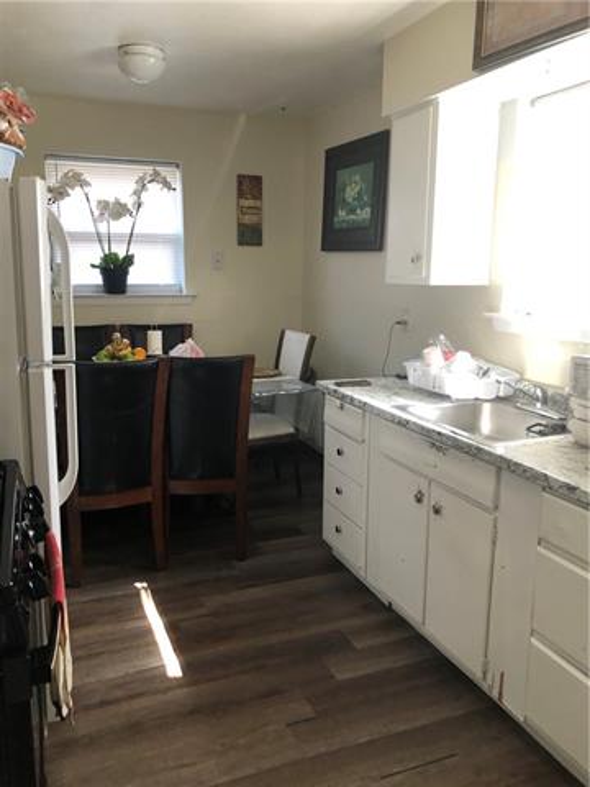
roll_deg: -2.2
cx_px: 295
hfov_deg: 49.7
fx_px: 636
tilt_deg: -8.0
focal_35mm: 28
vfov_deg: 63.4
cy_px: 394
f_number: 1.8
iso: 40
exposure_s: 1/17
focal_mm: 3.99
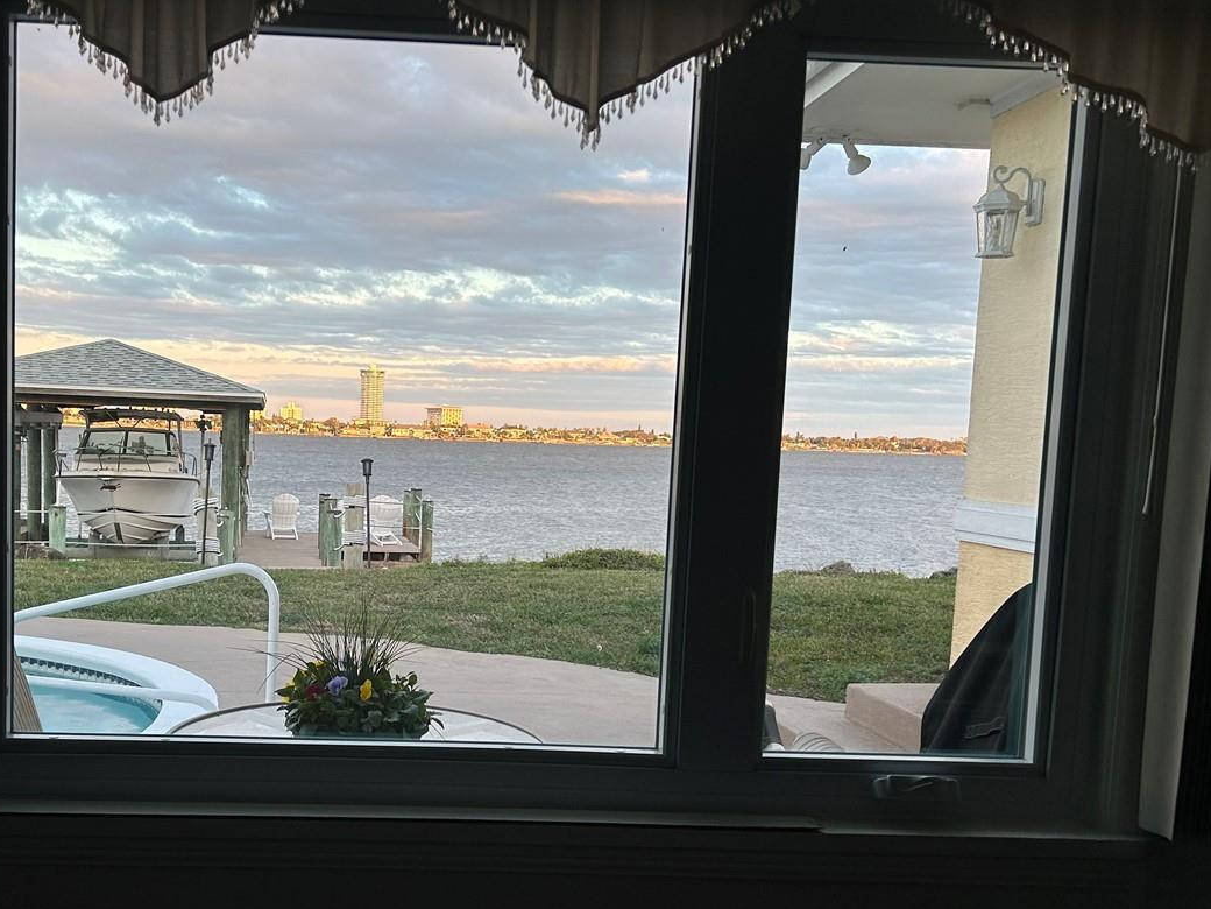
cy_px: 568
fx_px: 1399
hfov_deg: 46.0
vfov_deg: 35.8
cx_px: 394
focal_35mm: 40
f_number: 1.5
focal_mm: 5.7
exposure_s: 1/282
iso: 40
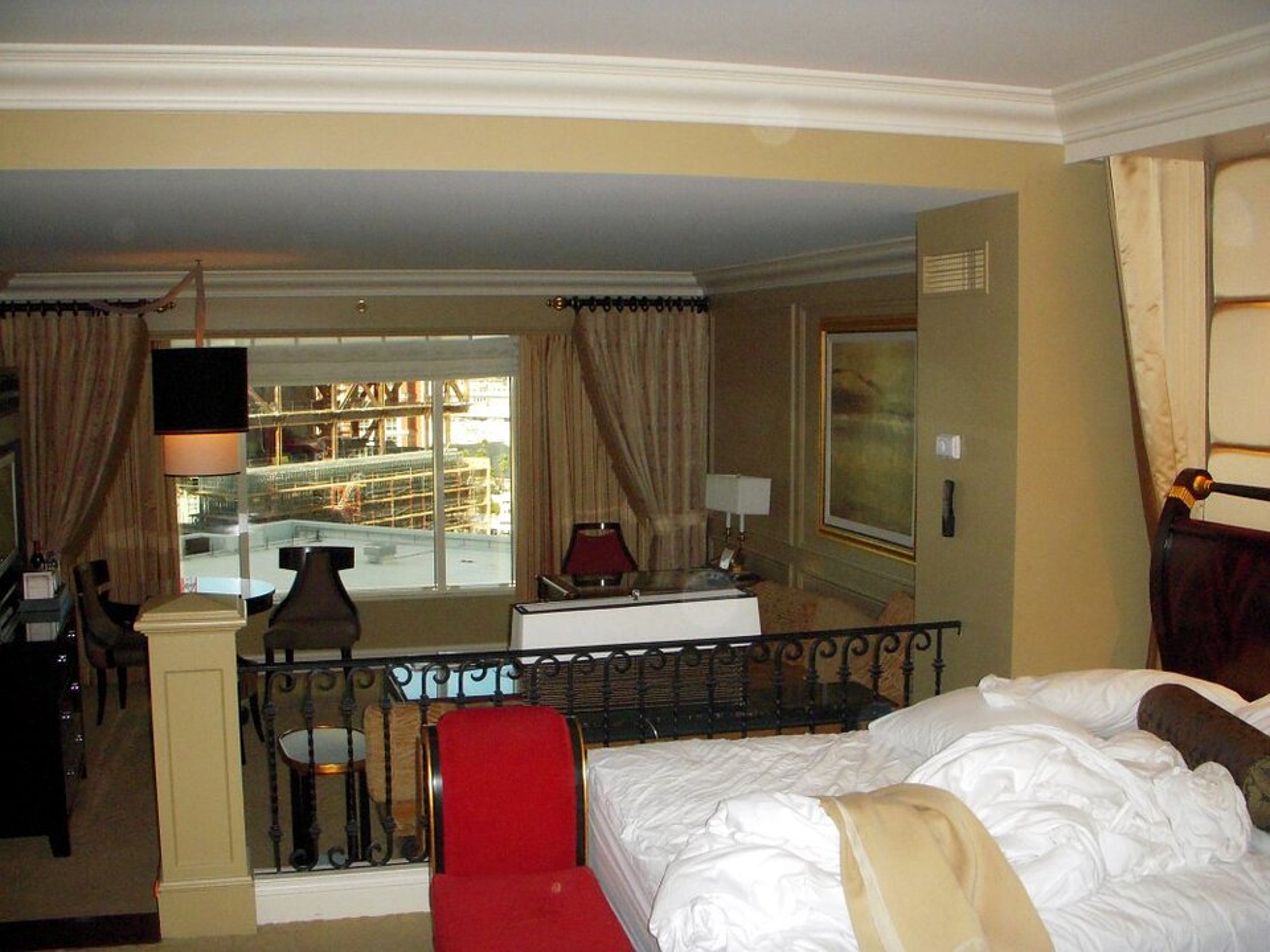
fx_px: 1394
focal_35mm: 38
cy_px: 476
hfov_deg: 49.0
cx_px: 635
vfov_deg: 37.7
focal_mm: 6.3
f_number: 3.3
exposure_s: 1/200
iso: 640
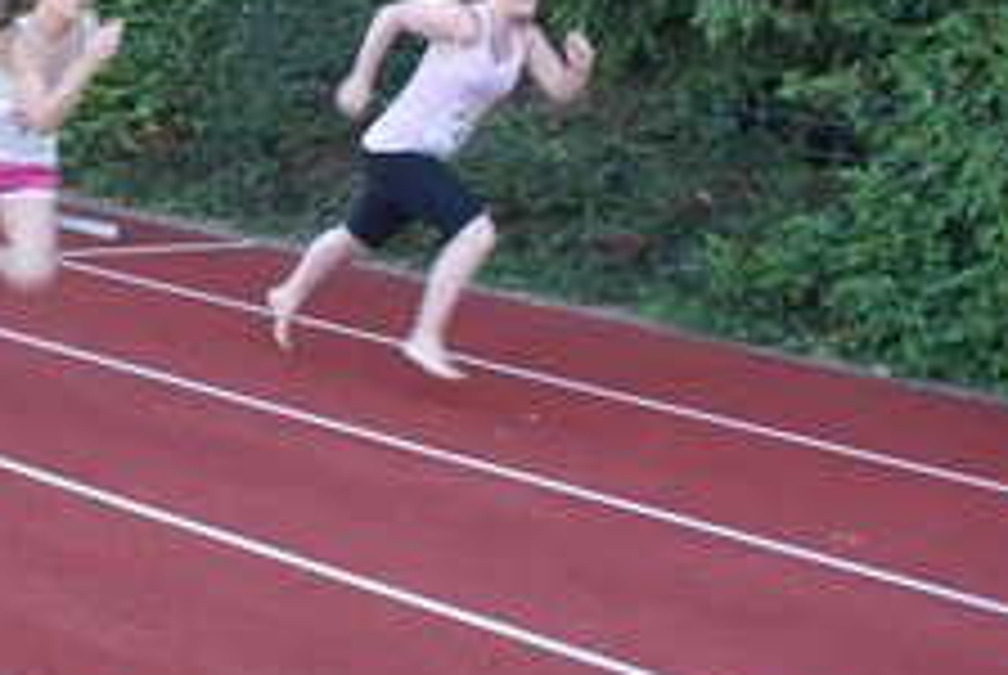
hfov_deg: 20.4
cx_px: -162
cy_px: 38
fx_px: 2635
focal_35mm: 94
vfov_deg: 14.4
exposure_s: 1/125
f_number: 4.5
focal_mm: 26
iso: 400
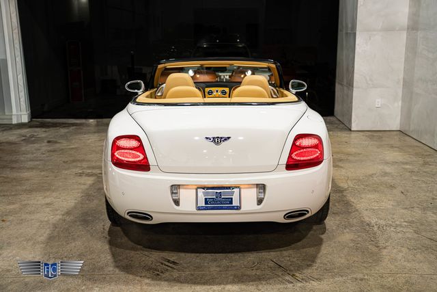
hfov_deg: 45.4
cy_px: 146
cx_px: 218
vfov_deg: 31.2
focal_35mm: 43
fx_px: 522
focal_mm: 43
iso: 1250
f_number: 4
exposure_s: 1/80
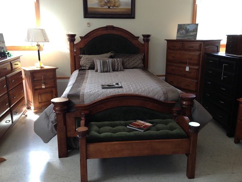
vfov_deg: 42.9
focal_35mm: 33
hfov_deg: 55.4
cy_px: 91
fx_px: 231
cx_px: 121
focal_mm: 4.13
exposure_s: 1/30
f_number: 2.4
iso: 64
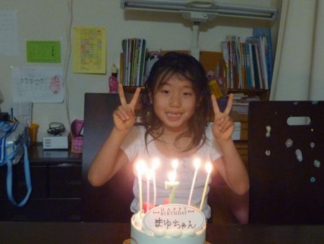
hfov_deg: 42.9
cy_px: 122
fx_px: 412
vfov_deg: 32.9
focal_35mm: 44
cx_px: 162
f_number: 3.4
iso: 400
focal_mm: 5
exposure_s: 1/8
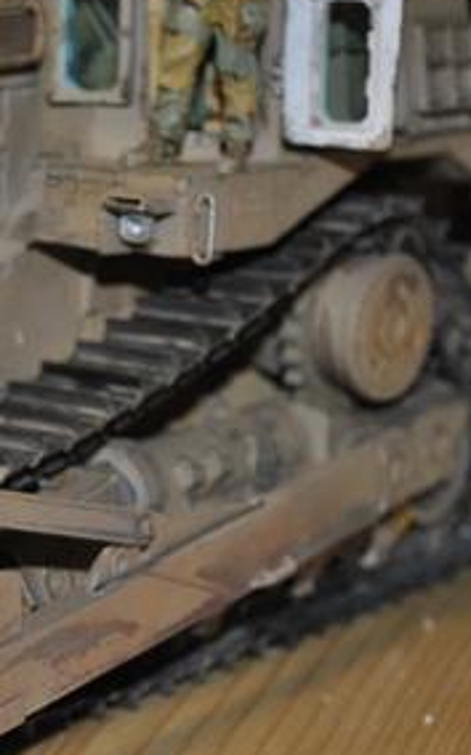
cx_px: -255
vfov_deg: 12.8
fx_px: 3375
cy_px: 417
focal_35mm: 164
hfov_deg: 7.8
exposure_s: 1/60
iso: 200
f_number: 5
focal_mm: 38
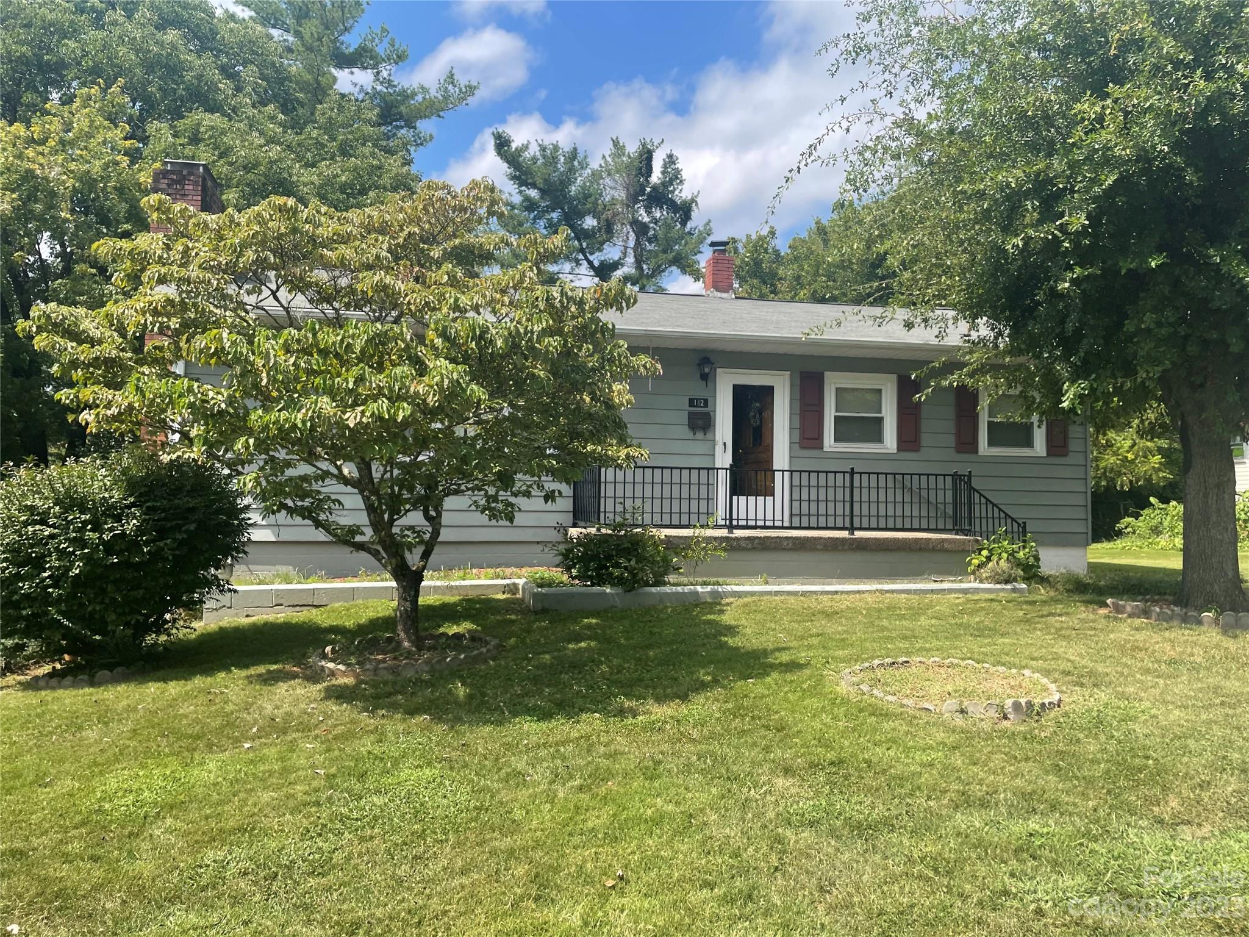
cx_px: 624
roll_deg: -0.3
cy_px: 468
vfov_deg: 53.1
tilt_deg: +4.9
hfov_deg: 67.3
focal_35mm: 26
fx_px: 938
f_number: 1.6
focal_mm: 4.2
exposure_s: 1/2020
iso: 32
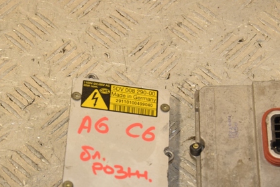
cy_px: 137
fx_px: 894
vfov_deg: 11.9
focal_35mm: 115
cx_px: 166
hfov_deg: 17.8
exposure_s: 1/200
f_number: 6.3
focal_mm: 50
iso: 800
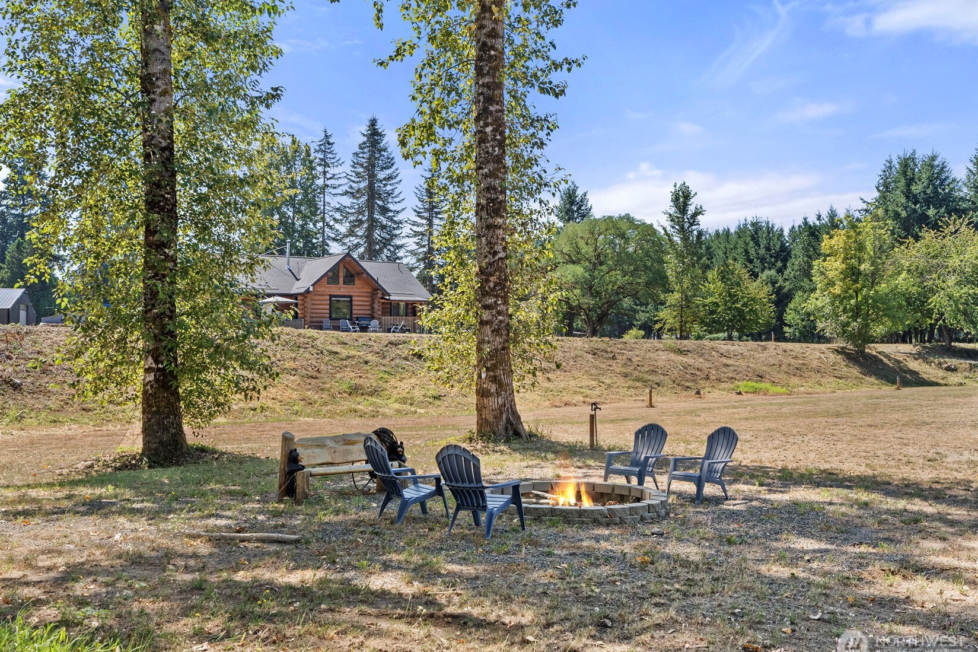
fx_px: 978
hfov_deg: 53.1
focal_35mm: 36
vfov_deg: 36.9
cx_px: 480
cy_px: 332
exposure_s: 1/100
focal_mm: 35
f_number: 9
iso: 500
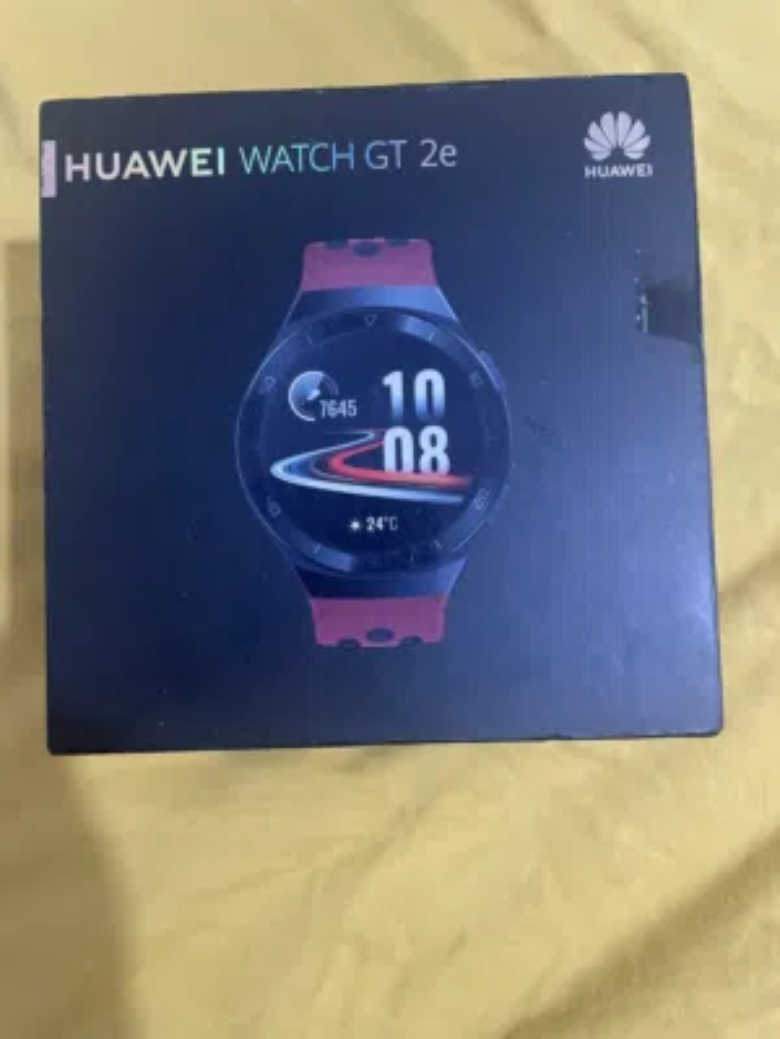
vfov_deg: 67.3
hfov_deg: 53.1
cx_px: 390
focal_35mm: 26
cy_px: 520
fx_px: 781
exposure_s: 1/55
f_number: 1.6
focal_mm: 4.2
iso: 500
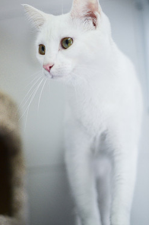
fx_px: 555
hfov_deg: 15.3
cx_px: 61
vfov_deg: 22.9
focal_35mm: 89
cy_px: 112
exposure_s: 1/800
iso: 800
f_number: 1.4
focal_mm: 50
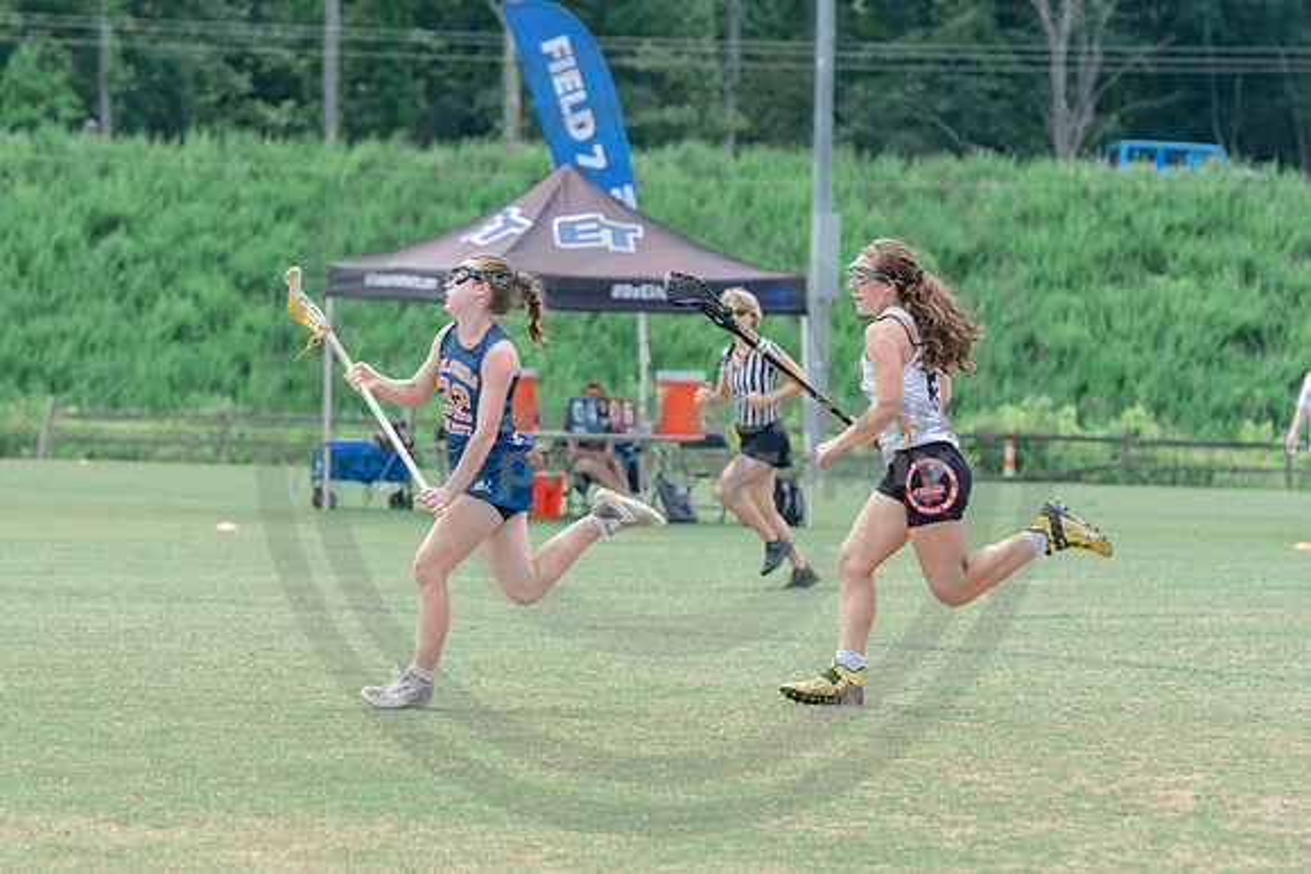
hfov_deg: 8.9
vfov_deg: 5.9
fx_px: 8462
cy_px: 468
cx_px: 636
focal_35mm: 232
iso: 400
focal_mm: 155
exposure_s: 1/1250
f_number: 4.5
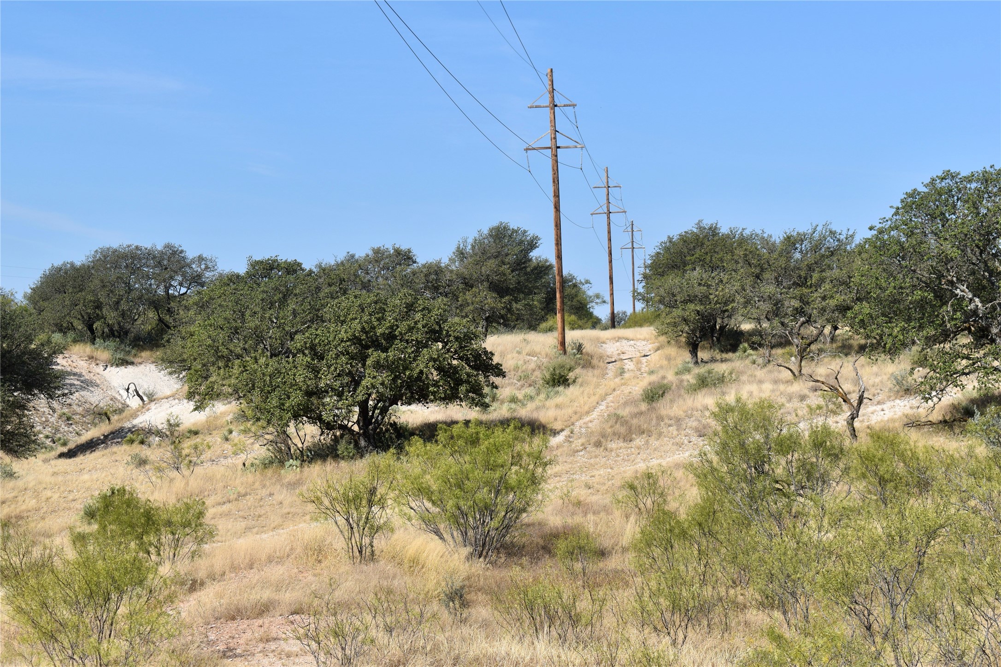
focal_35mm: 82
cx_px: 500
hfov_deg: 24.6
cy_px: 334
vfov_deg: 16.6
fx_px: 2294
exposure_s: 1/320
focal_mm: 55
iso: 100
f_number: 9
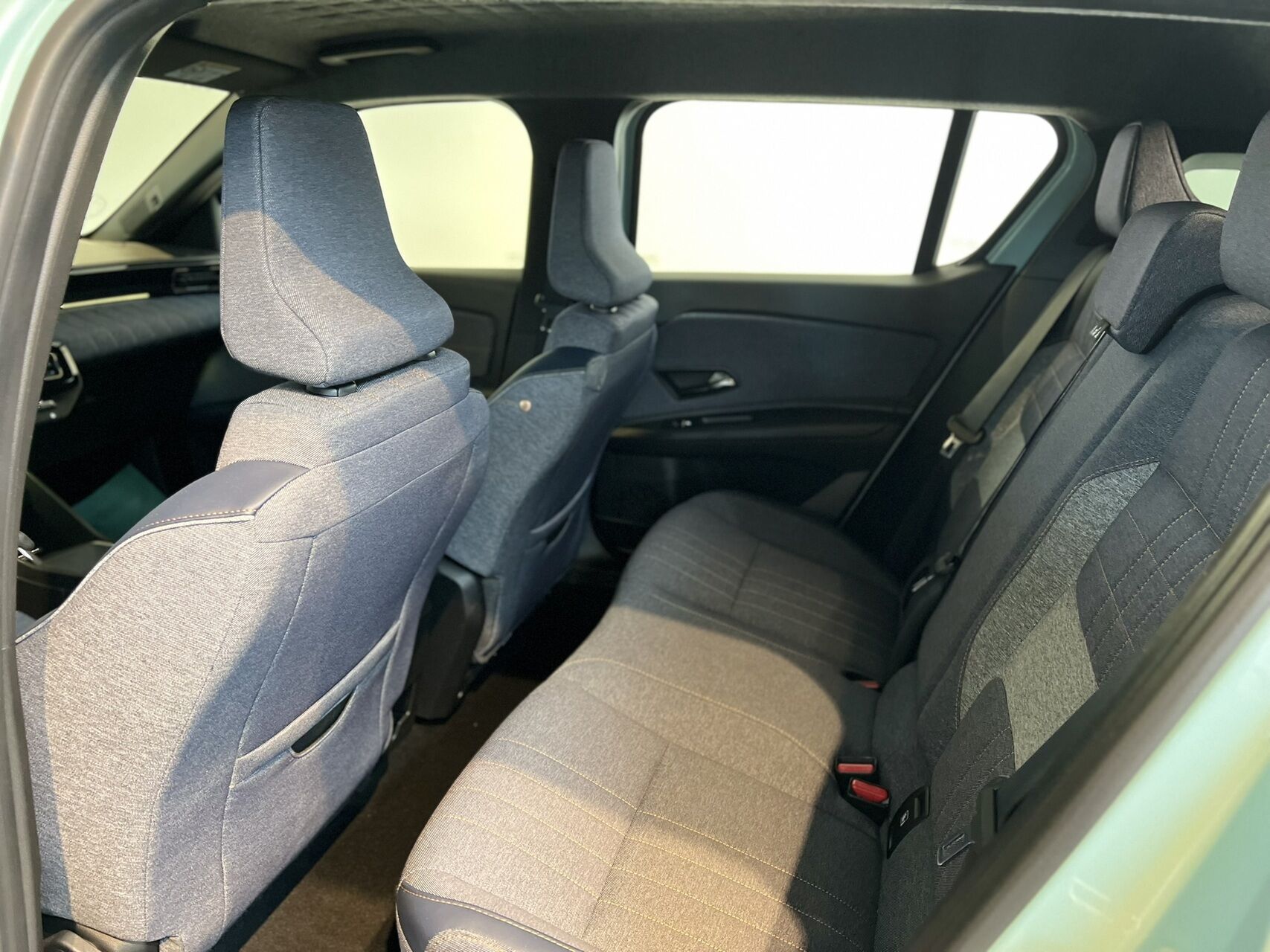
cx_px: 635
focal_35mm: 26
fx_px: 954
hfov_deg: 67.3
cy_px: 476
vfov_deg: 53.1
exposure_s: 1/50
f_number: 1.5
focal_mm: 5.7
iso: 250
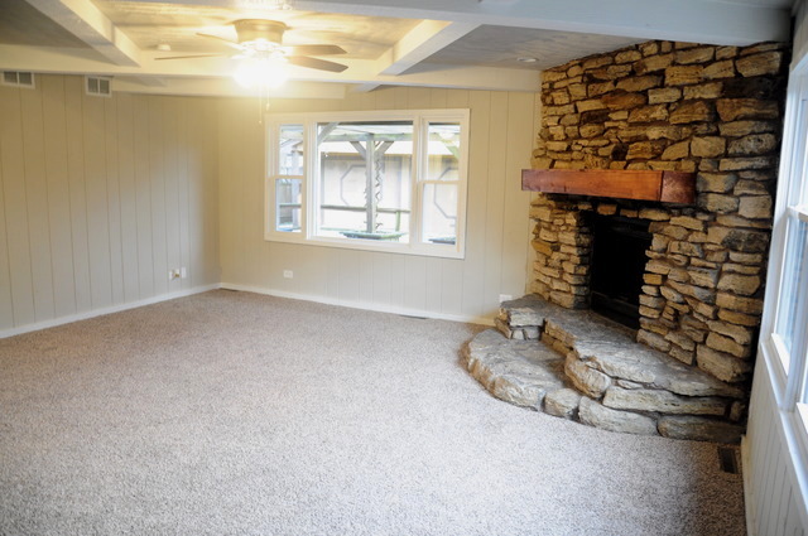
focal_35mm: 27
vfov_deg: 47.8
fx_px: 605
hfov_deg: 67.4
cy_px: 268
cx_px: 404
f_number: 3.5
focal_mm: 18
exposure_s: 1/3
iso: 640
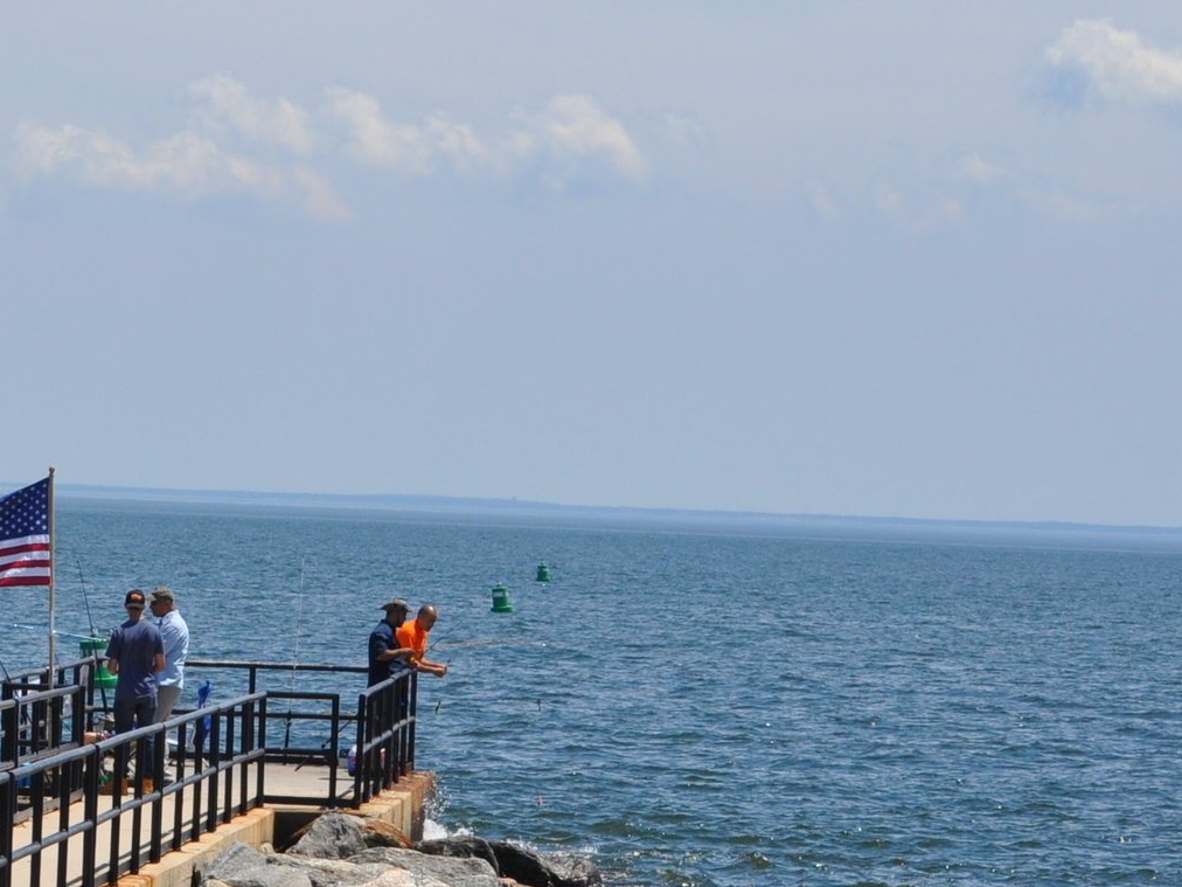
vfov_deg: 6.2
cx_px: -258
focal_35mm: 240
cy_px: 481
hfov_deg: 8.1
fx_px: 8211
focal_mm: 55
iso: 200
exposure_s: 1/400
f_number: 10
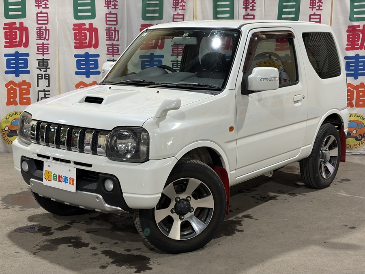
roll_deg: +0.5
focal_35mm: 52
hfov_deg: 36.8
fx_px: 548
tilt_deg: -9.5
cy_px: 137
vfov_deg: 28.0
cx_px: 182
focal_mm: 5.96
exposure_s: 1/50
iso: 50
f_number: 1.6
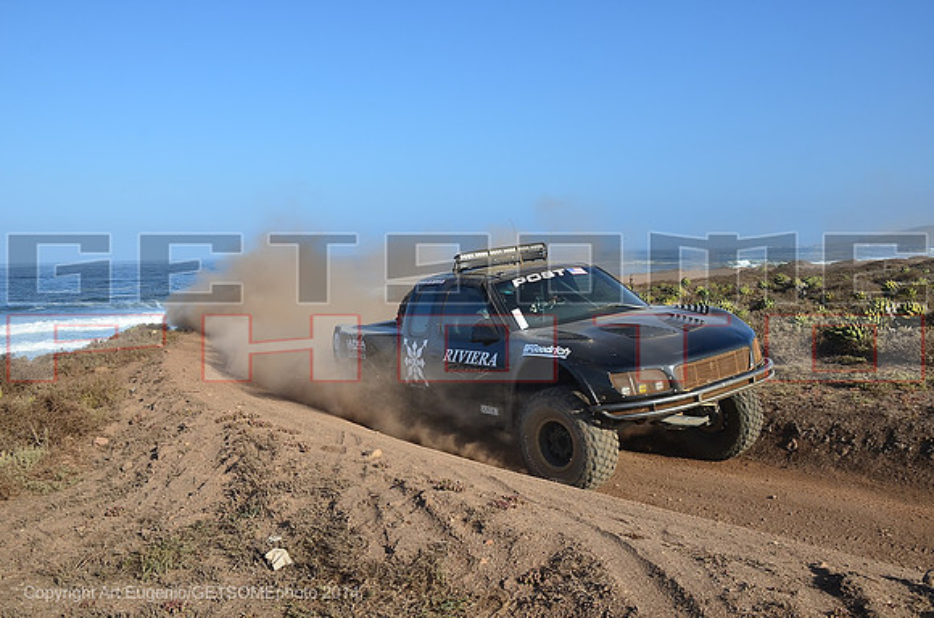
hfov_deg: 62.0
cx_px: 467
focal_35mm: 30
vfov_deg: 43.4
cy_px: 309
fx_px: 777
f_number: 7.1
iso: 200
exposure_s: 1/500
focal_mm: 20
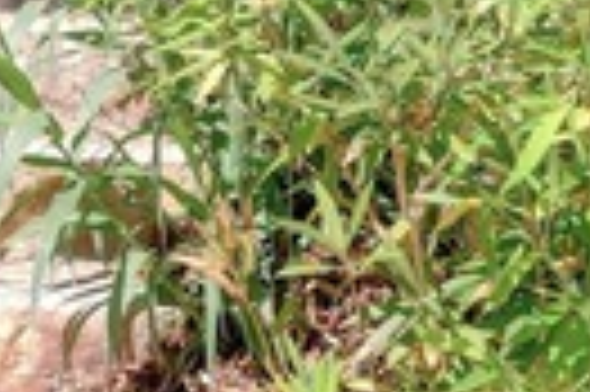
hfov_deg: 13.4
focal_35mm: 147
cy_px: -212
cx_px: -225
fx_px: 2406
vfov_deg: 9.1
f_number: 6.3
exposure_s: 1/1600
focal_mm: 30
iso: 2000
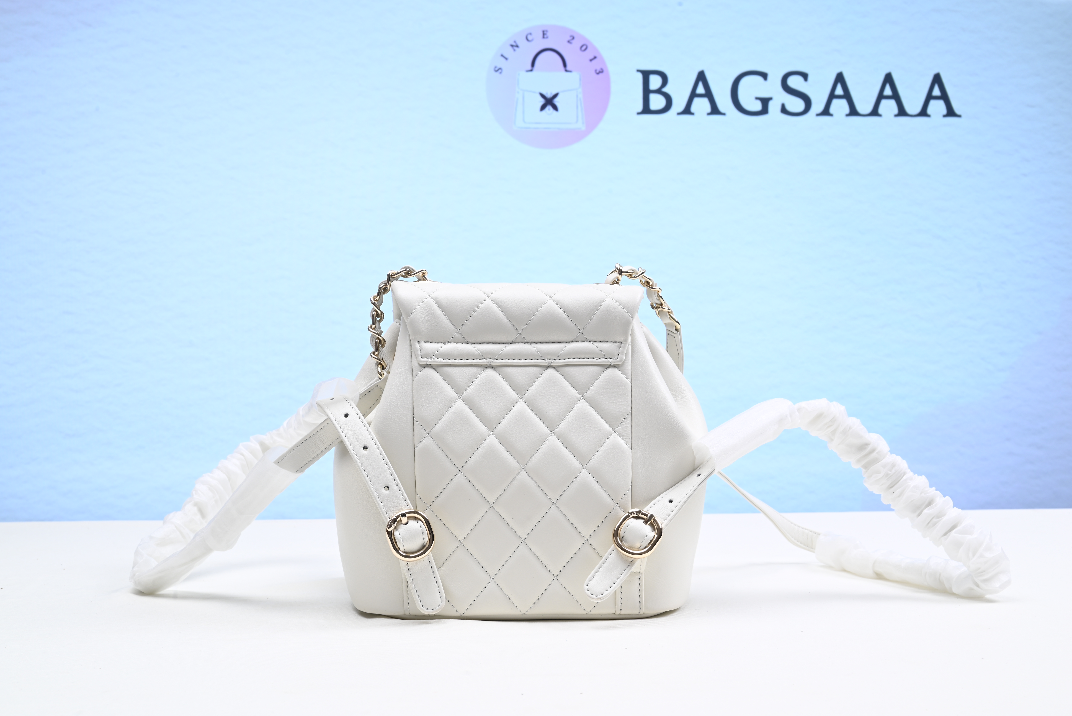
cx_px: 536
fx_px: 1162
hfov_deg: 49.5
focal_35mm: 39
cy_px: 358
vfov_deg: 34.2
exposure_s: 1/2
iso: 100
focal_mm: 39
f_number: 16
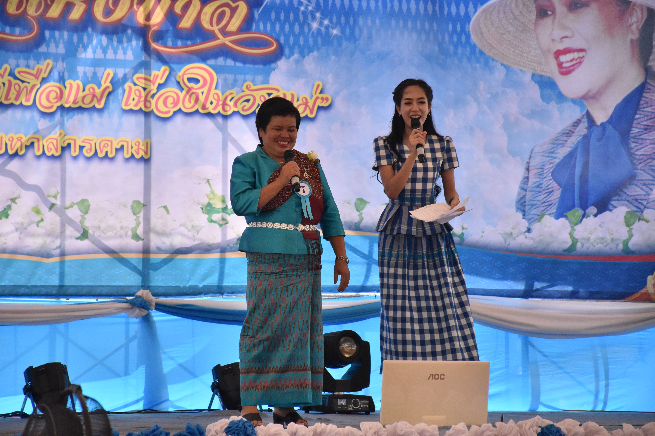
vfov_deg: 7.9
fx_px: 3166
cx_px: 328
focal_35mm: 174
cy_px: 218
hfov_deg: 11.8
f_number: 6.3
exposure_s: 1/4000
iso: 1600
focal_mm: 116
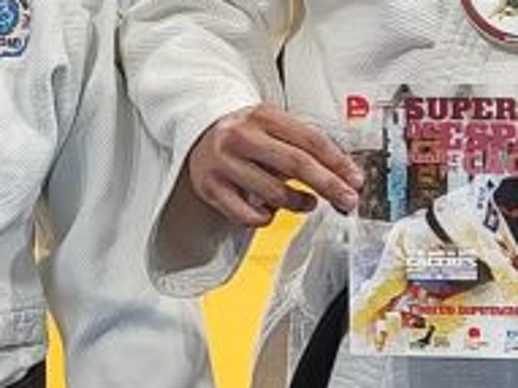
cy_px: 52
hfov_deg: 10.7
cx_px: -100
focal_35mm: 182
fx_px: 2722
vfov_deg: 8.1
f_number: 1.79
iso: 96
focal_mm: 4.71
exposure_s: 1/50
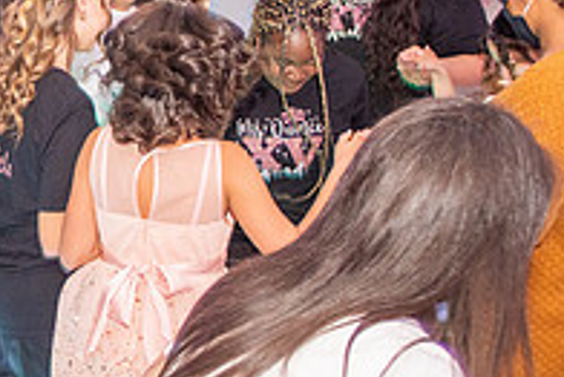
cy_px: 200
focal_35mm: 71
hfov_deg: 26.0
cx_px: -72
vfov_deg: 19.2
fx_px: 1113
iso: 1250
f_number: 4
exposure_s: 1/60
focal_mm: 24
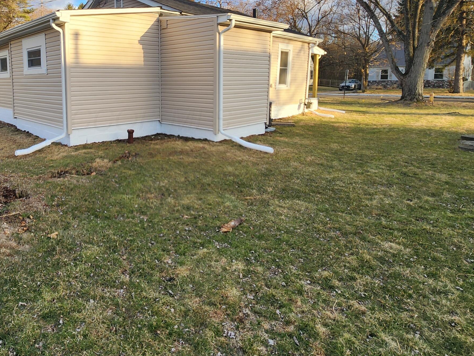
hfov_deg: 73.6
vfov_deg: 59.7
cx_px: 151
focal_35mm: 22
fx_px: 301
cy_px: 119
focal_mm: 2.2
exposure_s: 1/383
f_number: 2.2
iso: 50
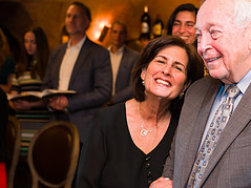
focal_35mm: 75
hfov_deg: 25.3
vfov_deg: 19.6
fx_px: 544
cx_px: 219
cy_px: 122
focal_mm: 32
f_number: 3.2
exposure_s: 1/200
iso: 1250
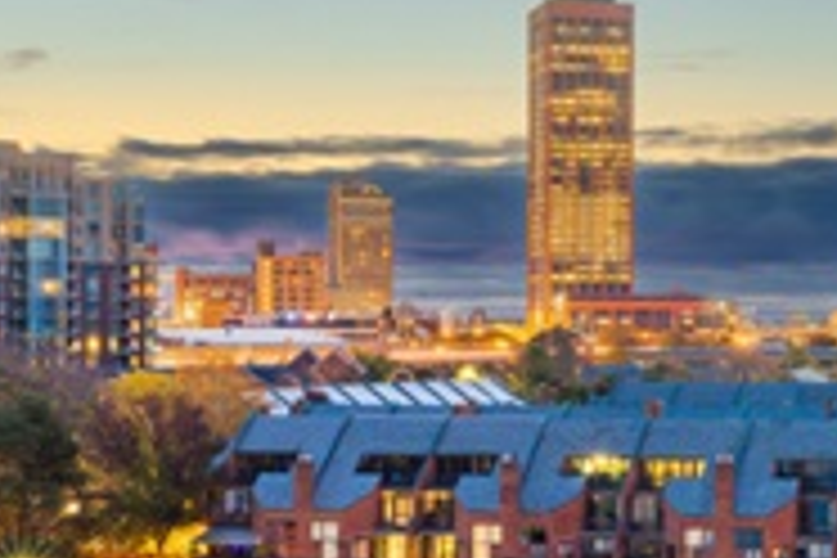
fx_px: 2418
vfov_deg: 13.2
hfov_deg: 19.1
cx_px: 824
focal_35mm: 104
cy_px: 297
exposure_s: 30
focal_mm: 38
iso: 100
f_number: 11
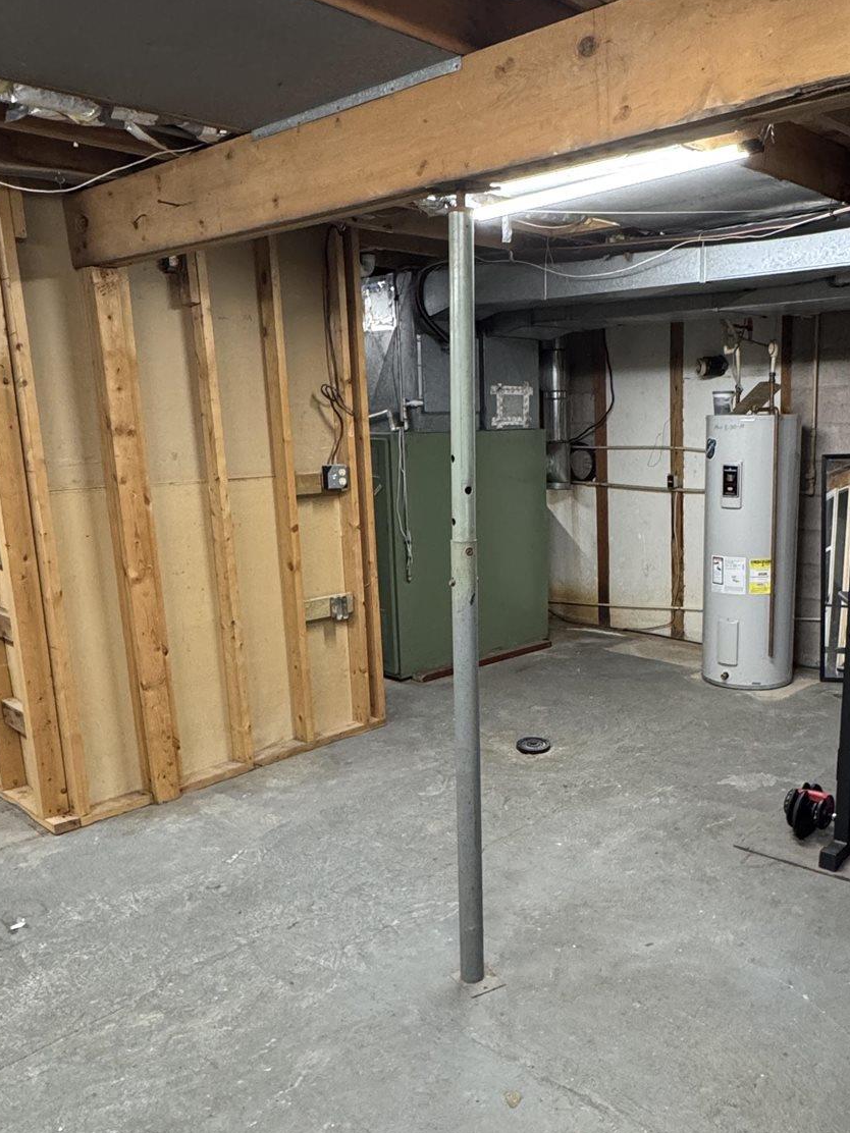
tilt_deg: -12.9
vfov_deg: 61.6
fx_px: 949
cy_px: 608
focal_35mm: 29
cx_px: 590
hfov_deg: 47.2
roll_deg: +1.9
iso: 400
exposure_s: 1/60
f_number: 2.2
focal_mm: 2.22
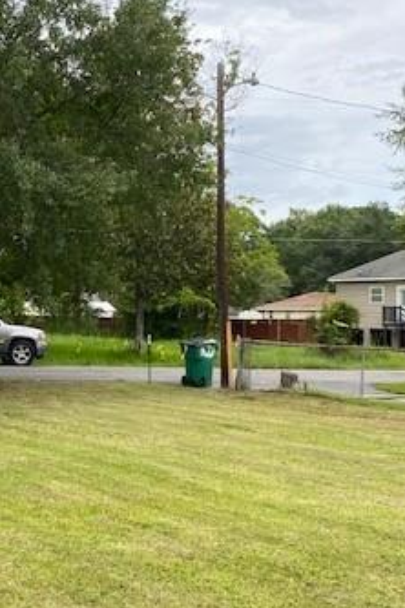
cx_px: 26
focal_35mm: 52
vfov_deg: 38.2
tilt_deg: +4.4
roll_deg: -1.7
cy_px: 288
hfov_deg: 25.1
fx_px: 877
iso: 32
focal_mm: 4.25
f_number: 1.8
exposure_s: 1/600
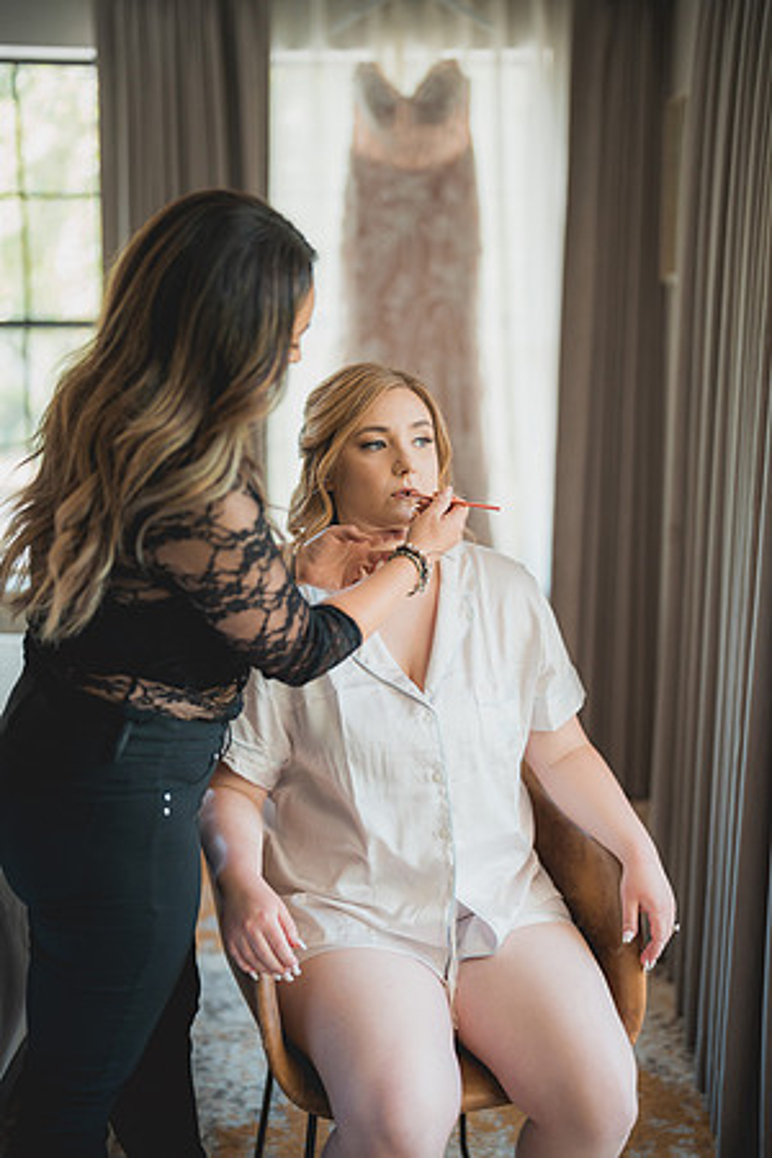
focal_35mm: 50
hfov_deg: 27.0
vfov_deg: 39.6
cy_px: 579
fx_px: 1608
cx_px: 386
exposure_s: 1/400
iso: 400
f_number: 1.2
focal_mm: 50
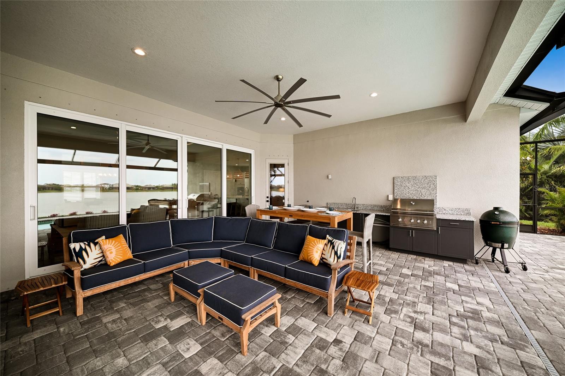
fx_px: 188
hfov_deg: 112.6
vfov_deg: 90.0
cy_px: 188
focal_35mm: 12
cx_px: 282
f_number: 8
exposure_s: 1/20
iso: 800
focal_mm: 12
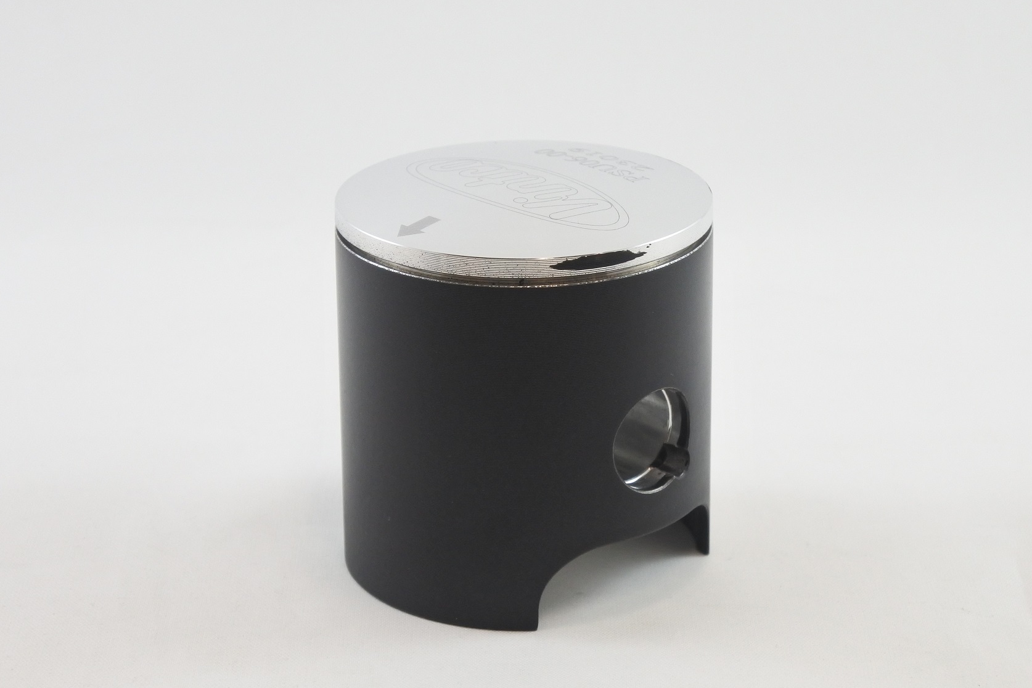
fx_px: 2121
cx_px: 521
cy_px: 359
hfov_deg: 27.3
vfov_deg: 18.4
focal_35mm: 74
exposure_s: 1/125
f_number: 5.3
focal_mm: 26
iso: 640
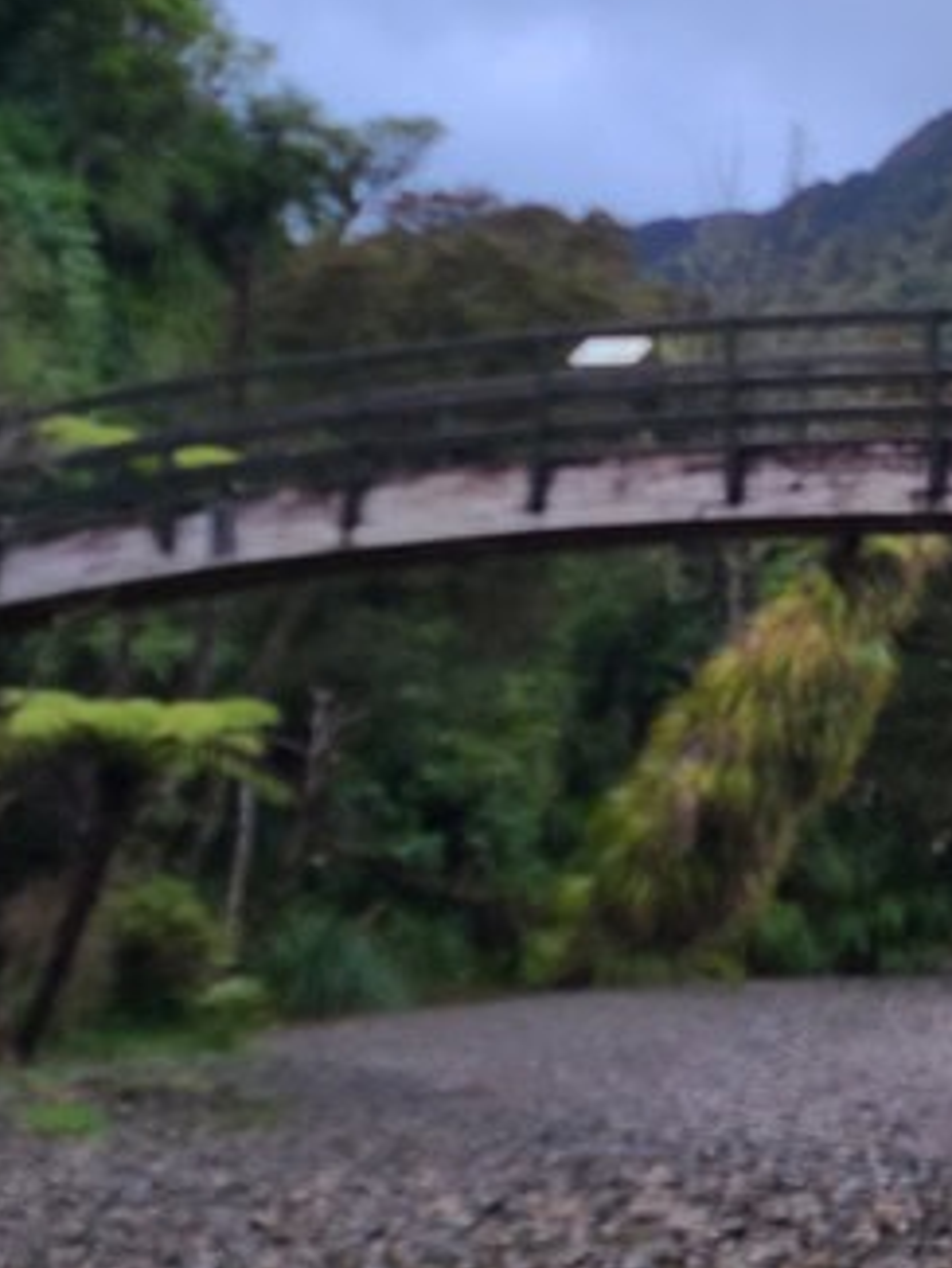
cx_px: 1151
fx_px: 2345
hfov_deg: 21.3
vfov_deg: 30.2
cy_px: 515
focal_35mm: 64
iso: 40
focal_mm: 5.4
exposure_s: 1/244
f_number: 1.8
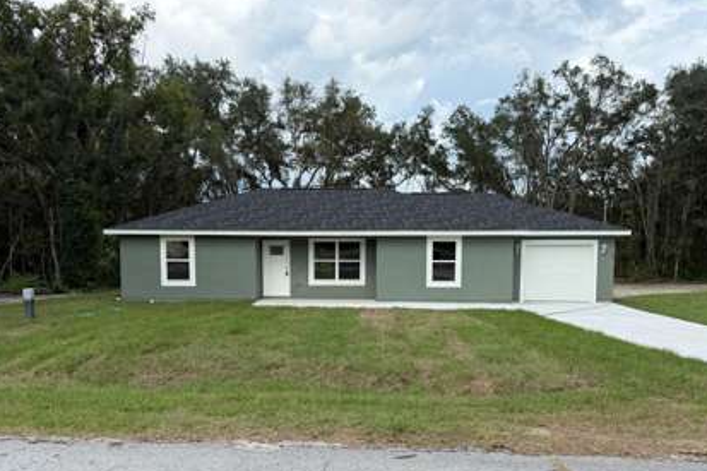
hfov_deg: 63.7
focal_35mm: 29
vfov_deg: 44.5
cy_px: 296
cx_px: 348
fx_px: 569
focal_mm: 6.76
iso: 80
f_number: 1.78
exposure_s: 1/2611
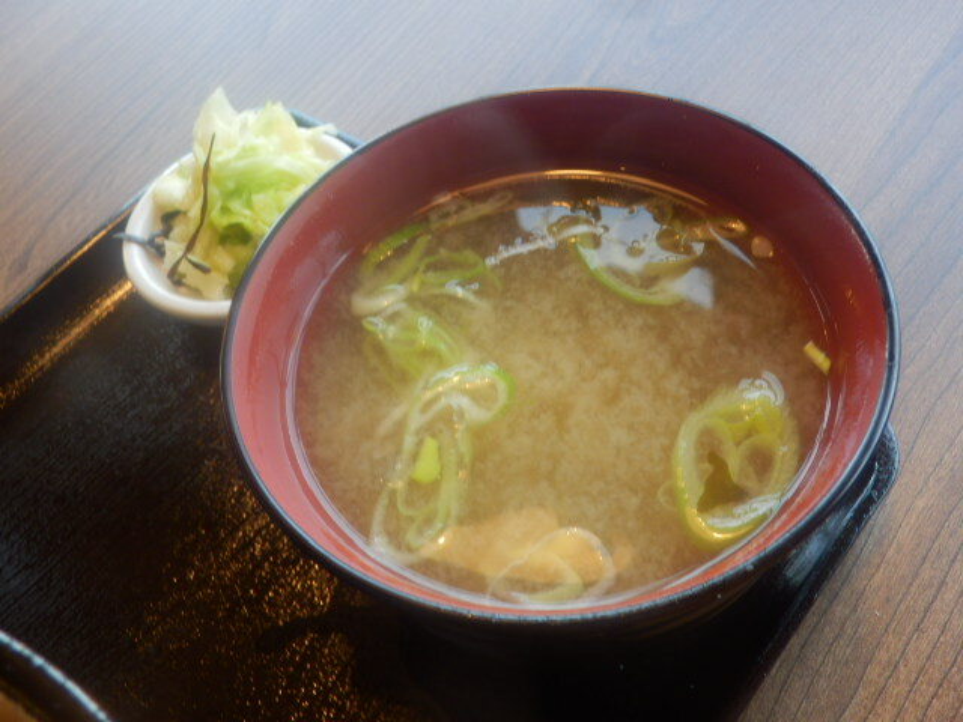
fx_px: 1029
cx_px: 482
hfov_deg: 50.1
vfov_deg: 38.7
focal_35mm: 37
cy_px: 361
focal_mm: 6.6
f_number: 3.9
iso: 100
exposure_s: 1/40
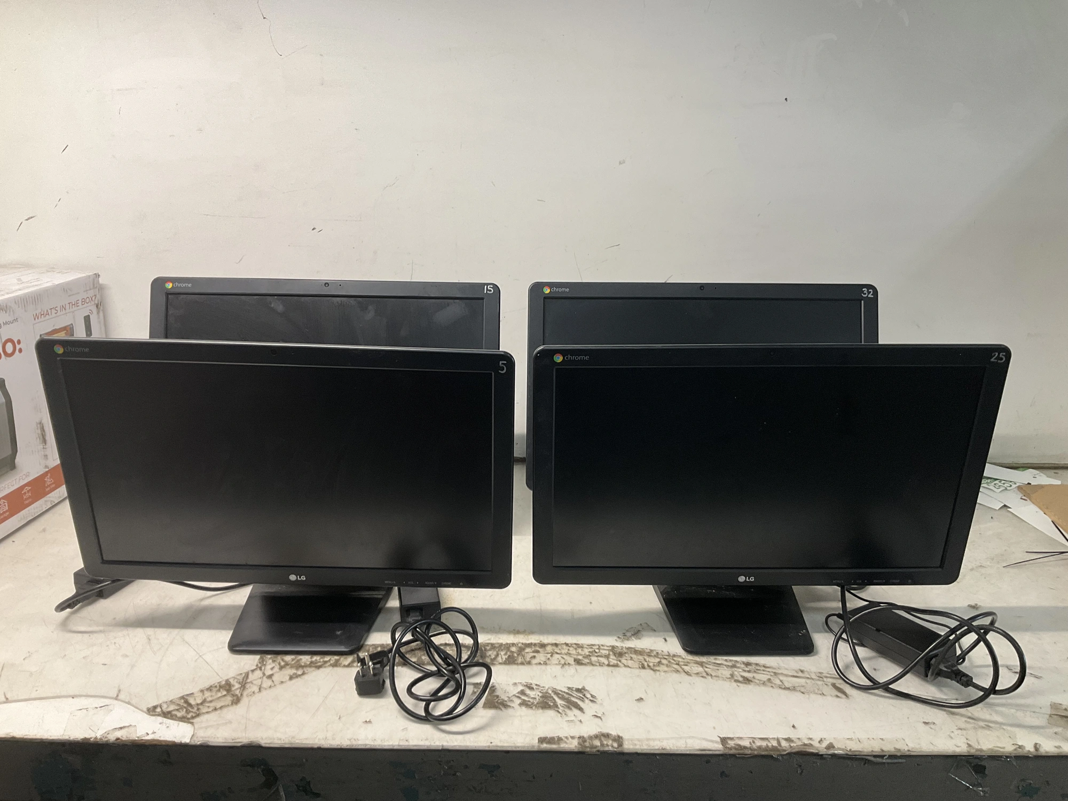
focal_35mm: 29
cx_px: 534
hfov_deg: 61.7
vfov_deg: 48.2
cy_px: 400
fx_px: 895
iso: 50
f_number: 1.8
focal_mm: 3
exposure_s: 1/60
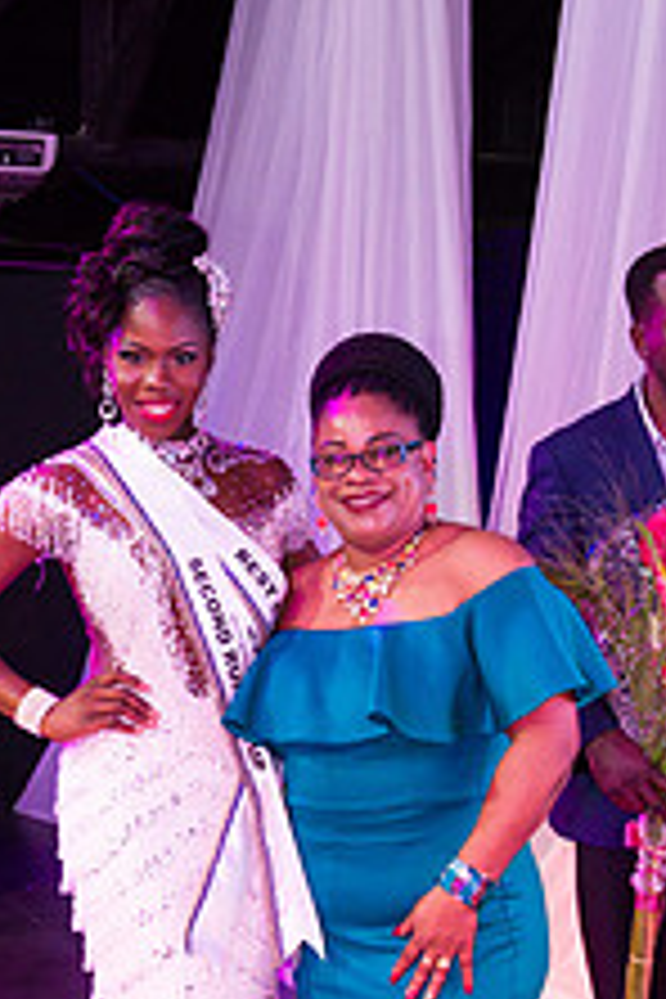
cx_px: 162
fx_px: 2137
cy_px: 680
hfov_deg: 17.6
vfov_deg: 26.1
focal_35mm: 77
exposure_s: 1/160
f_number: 5
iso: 4000
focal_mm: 38
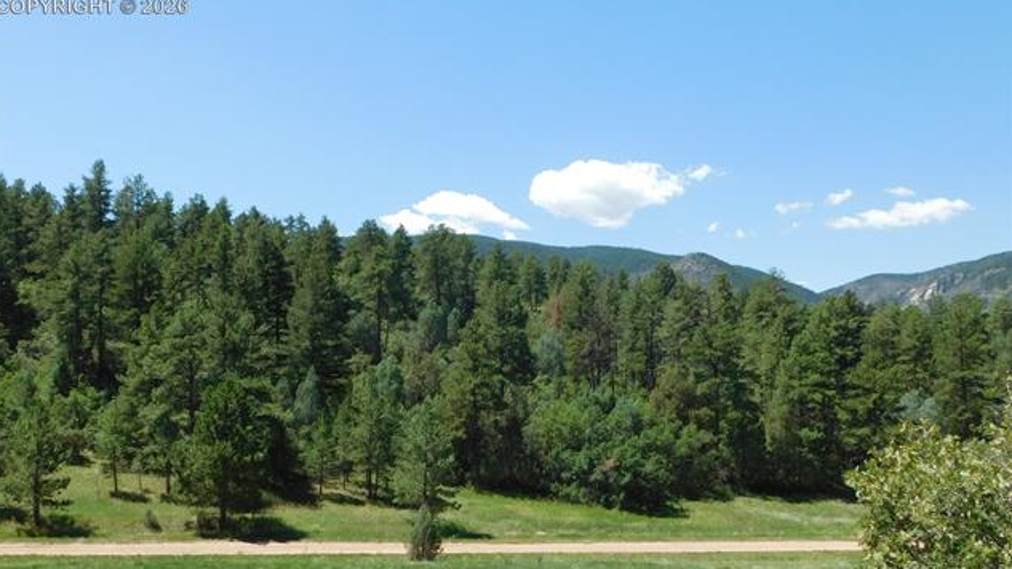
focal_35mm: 33
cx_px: 504
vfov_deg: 35.5
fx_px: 885
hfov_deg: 59.5
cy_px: 341
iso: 125
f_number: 3.2
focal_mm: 5.3
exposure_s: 1/1000
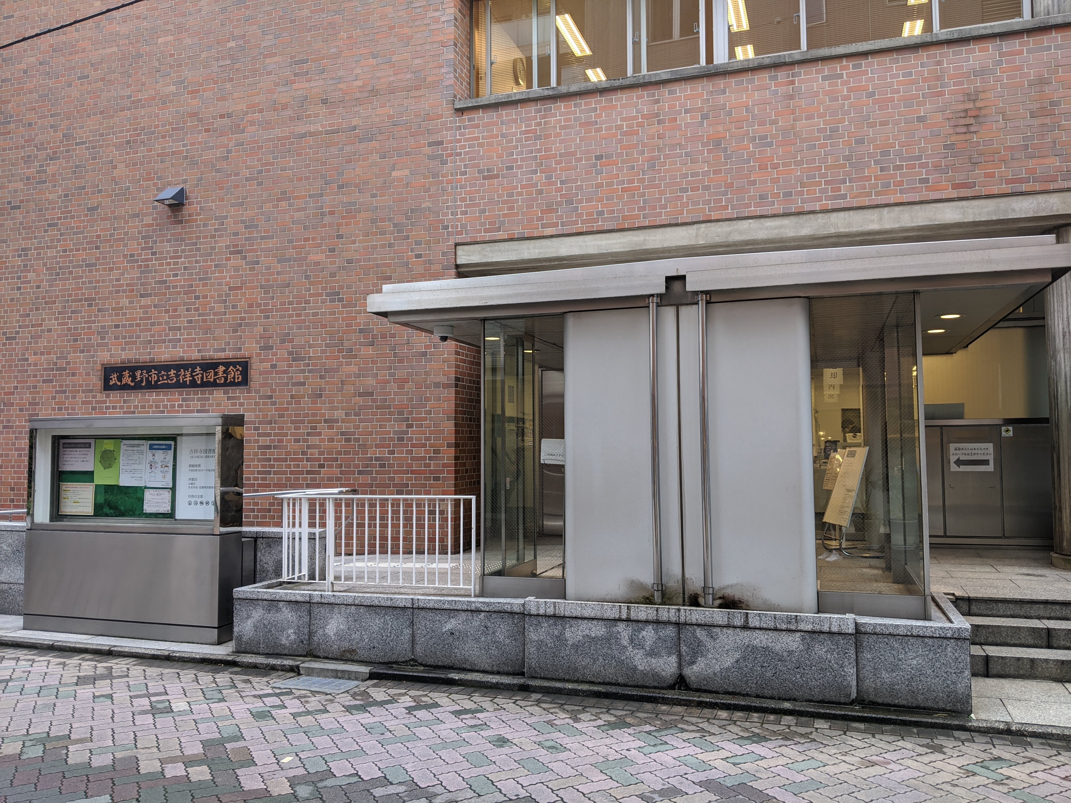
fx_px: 835
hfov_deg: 65.3
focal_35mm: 27
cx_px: 536
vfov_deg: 51.4
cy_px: 402
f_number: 1.8
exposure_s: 1/136
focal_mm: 4.44
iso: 59
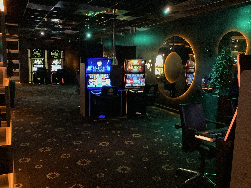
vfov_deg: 45.4
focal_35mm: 31
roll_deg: -1.8
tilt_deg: -8.0
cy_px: 94
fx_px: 225
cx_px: 126
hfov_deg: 58.4
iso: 400
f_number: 2.4
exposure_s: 1/25
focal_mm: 3.3
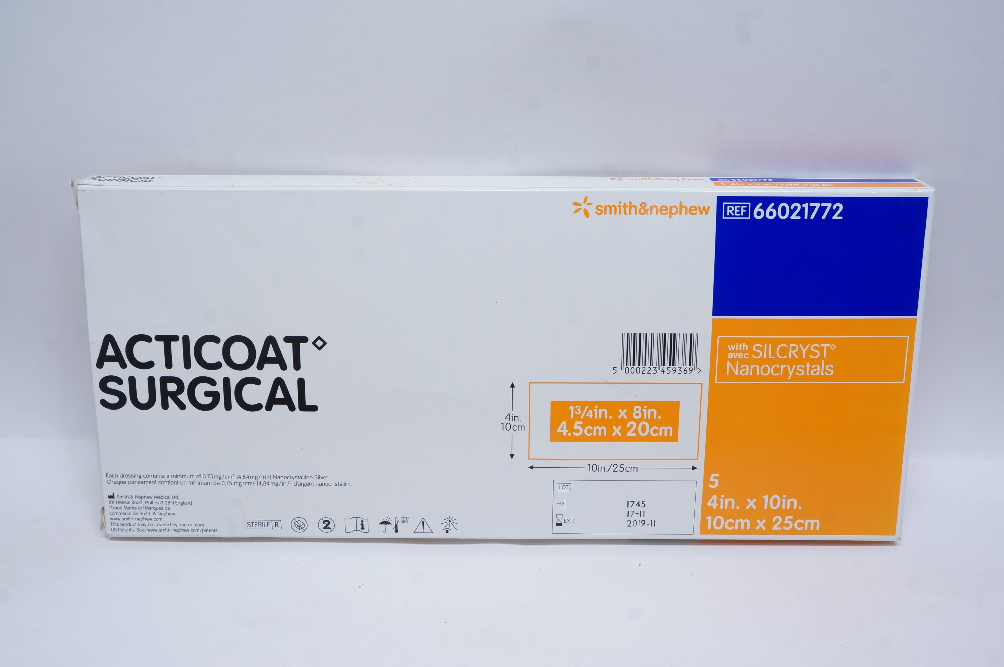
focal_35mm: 38
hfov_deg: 51.3
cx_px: 502
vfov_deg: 35.4
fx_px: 1045
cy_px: 334
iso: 400
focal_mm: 25
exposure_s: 1/13
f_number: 11
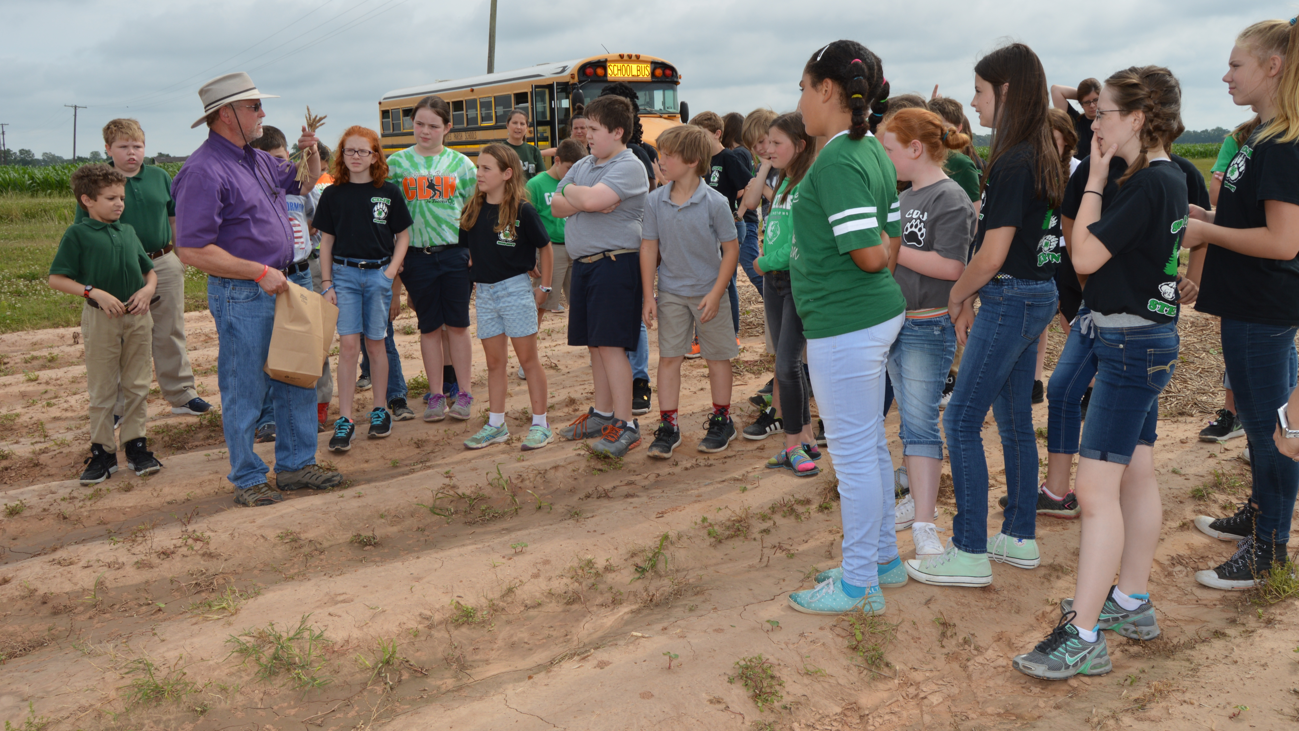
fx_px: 999
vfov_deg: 40.1
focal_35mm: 29
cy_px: 301
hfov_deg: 66.1
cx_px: 660
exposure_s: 1/200
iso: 100
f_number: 9
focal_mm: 18
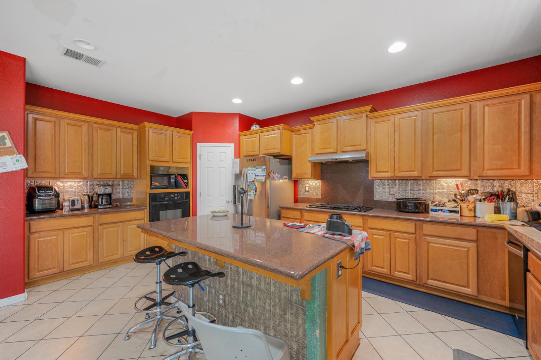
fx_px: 210
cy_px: 180
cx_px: 270
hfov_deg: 104.3
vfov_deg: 81.1
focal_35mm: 14
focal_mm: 14
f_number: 4
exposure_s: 1/13
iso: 500
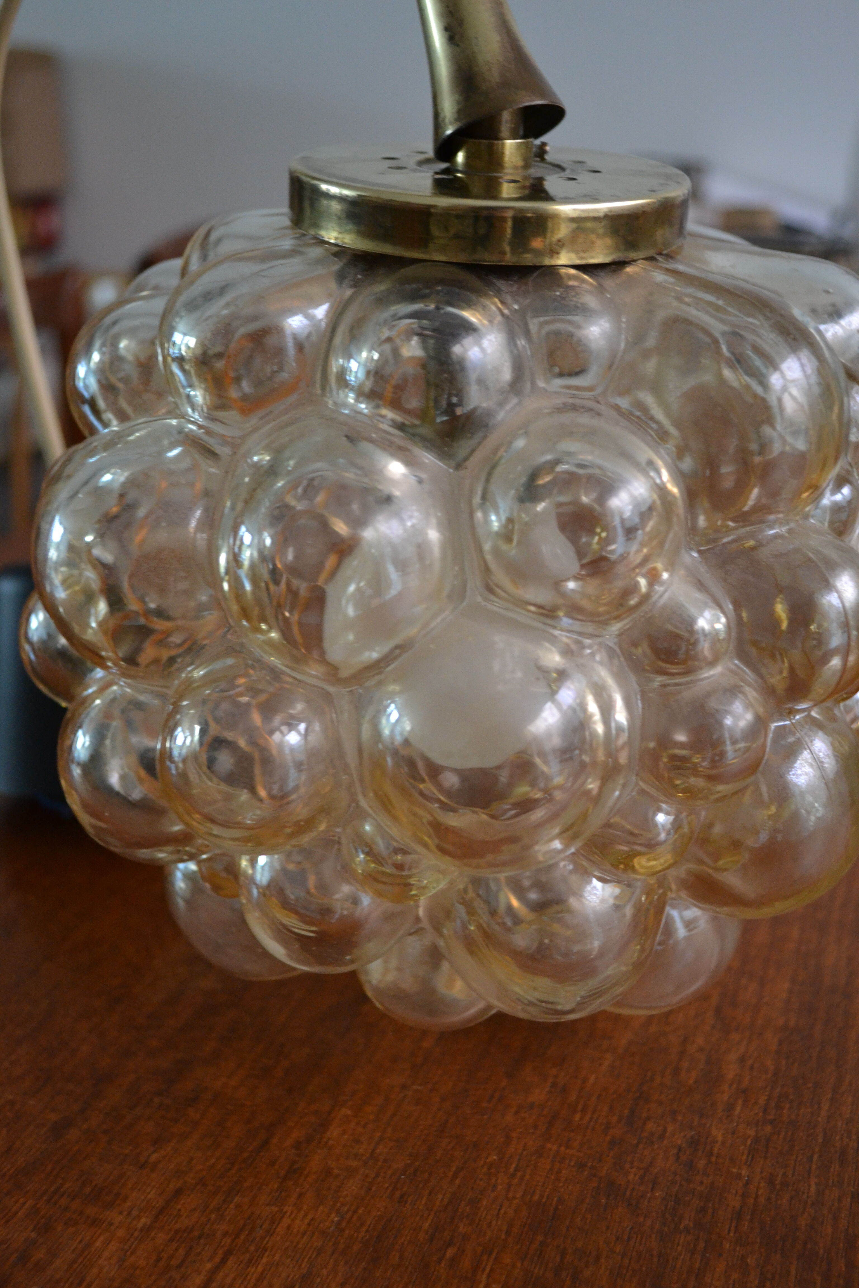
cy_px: 644
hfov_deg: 36.9
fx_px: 1288
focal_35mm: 36
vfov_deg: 53.1
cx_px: 430
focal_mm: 24
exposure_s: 1/20
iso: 1600
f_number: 4
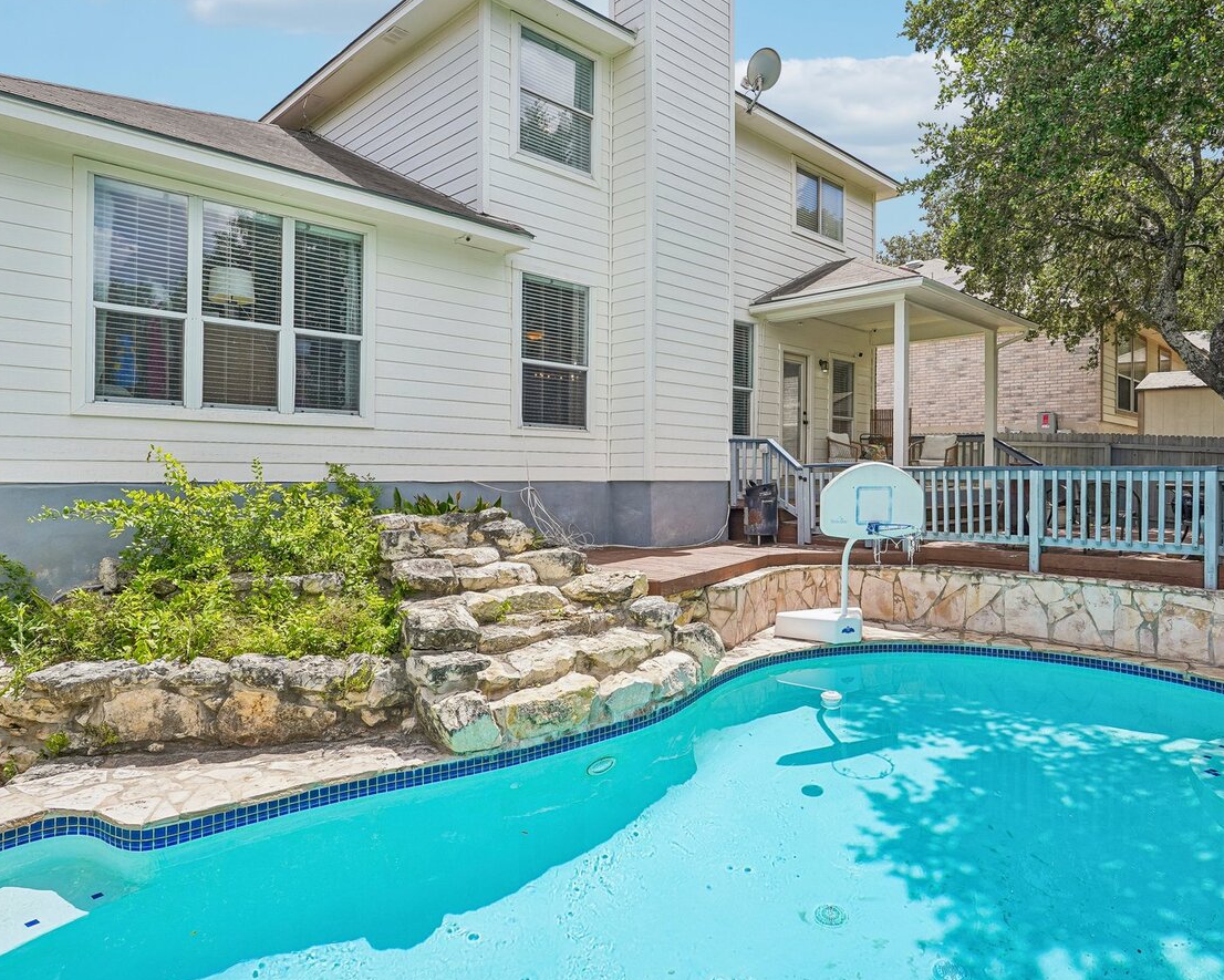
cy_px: 466
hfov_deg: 74.8
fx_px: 797
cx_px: 672
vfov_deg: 63.1
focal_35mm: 22
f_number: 8
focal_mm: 16
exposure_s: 1/200
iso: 100
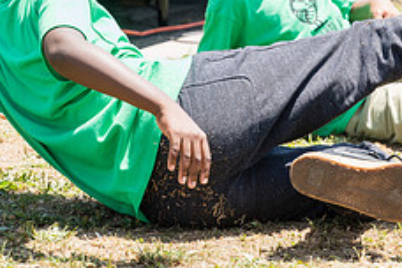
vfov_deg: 7.6
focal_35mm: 178
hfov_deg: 11.5
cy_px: -54
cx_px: 337
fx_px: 1988
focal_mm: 70
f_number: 4
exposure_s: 1/320
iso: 100
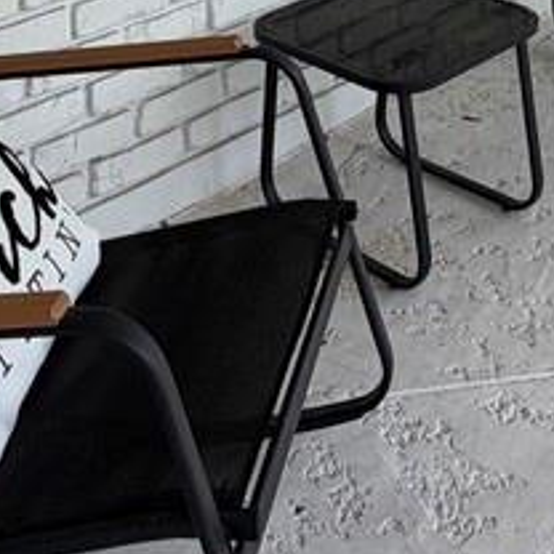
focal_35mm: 61
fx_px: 1105
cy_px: -314
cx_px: 405
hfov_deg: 27.8
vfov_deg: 22.3
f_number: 2.2
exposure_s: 1/717
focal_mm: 2.22
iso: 40
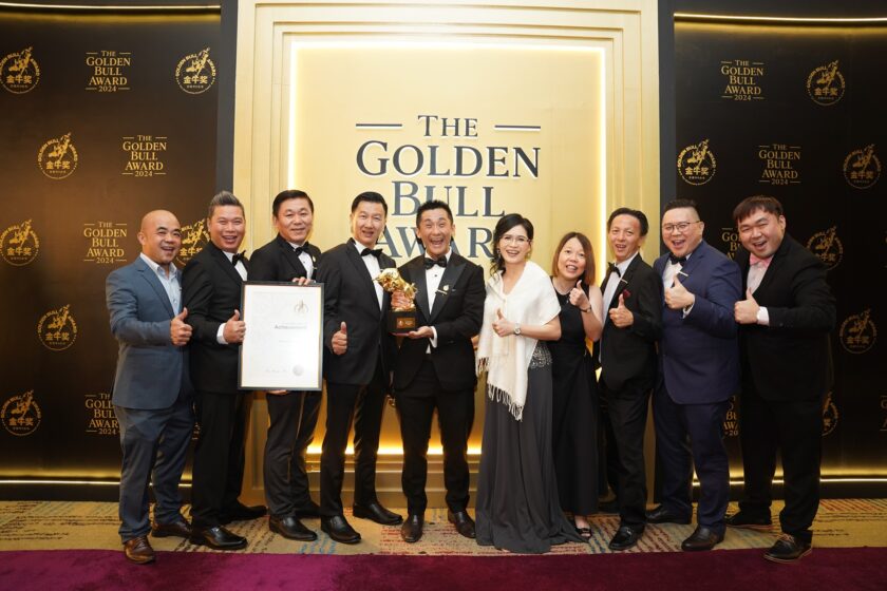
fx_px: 591
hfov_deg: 73.7
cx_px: 444
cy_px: 296
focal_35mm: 24
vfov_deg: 53.1
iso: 1250
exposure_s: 1/200
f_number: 2.8
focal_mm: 24
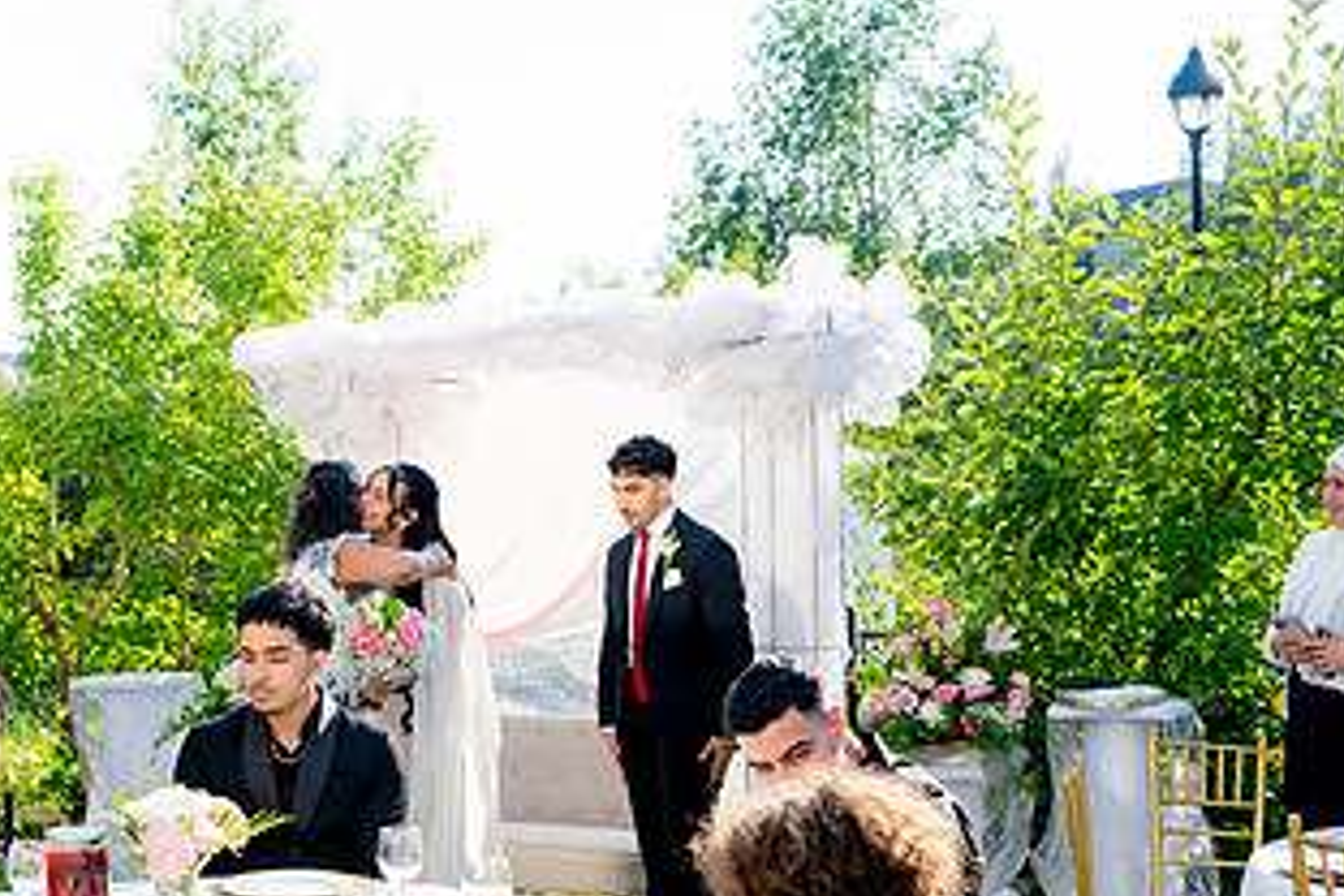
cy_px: 812
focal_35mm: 52
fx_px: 1941
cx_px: 327
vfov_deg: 25.2
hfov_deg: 37.2
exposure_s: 1/640
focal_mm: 28
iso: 200
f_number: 3.5
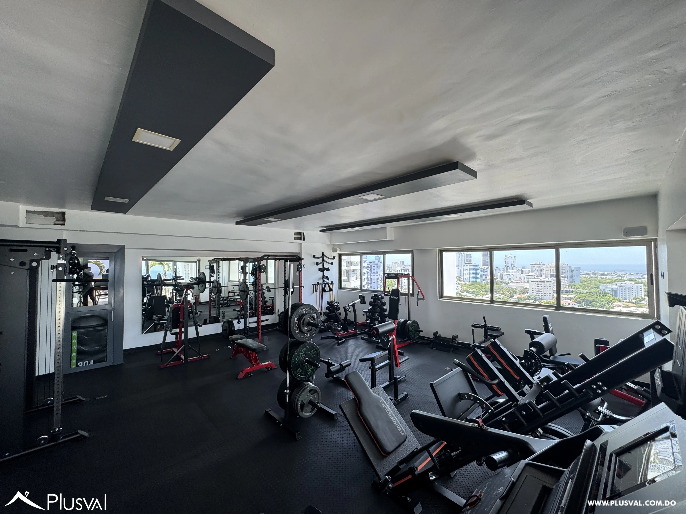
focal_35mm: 14
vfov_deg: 85.7
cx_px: 343
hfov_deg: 102.1
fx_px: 277
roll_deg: +0.7
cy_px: 257
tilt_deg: +1.5
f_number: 2.2
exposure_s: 1/114
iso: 40
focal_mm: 2.22
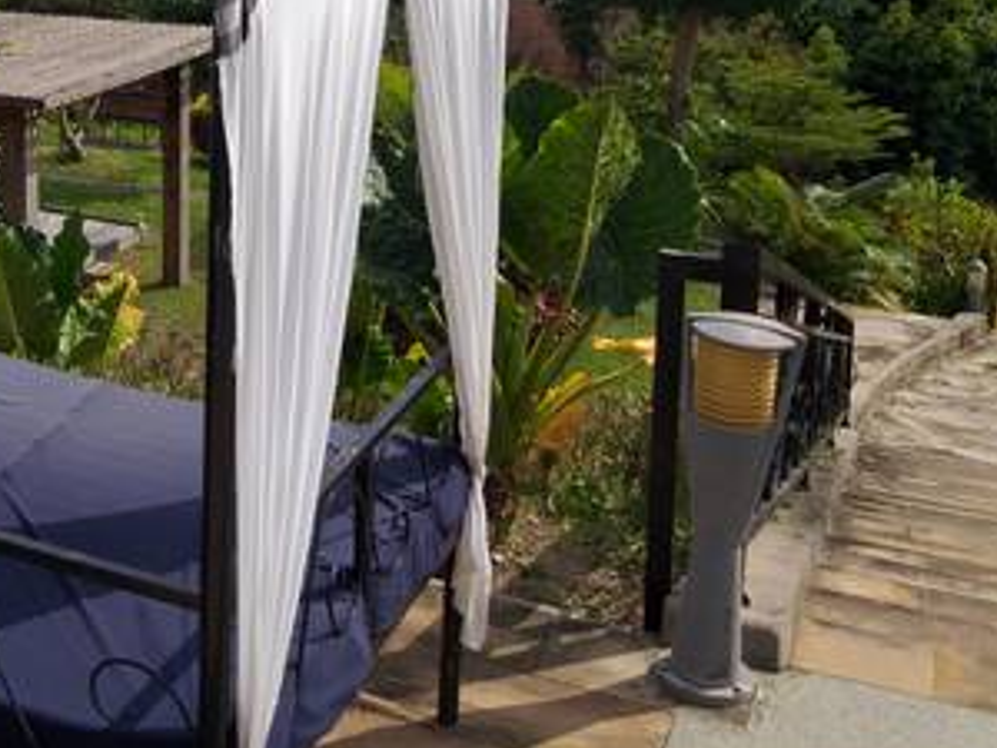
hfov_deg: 34.2
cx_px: 47
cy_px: 96
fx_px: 1498
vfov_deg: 27.2
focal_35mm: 52
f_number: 1.7
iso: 40
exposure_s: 1/2412
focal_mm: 3.93
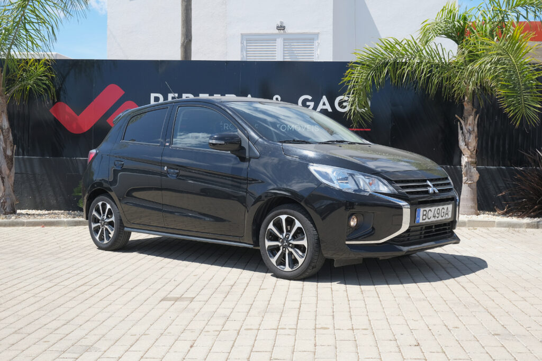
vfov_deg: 30.5
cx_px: 271
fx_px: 662
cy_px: 180
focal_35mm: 44
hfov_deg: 44.5
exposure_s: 1/160
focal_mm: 29.6
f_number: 9
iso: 160
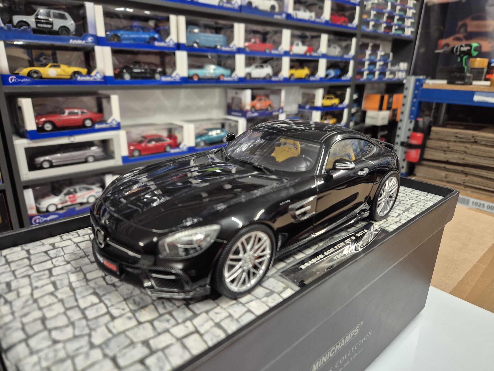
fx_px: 328
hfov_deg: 73.9
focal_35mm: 23
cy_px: 186
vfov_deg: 58.9
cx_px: 247
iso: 320
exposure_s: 1/100
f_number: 1.8
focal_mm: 5.4
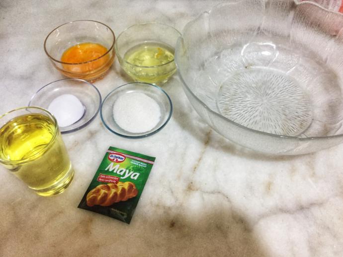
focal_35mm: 29
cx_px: 172
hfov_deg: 61.6
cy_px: 128
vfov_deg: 48.3
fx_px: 287
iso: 250
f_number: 2.2
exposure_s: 1/20
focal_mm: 4.15
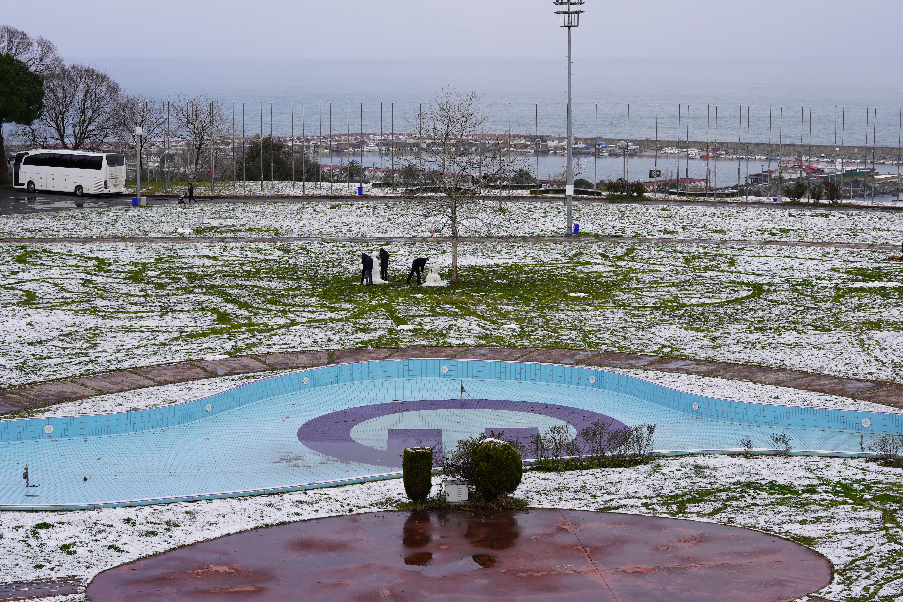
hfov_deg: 28.8
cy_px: 301
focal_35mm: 70
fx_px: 1756
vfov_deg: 19.5
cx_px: 452
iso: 100
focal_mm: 70
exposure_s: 1/200
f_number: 10
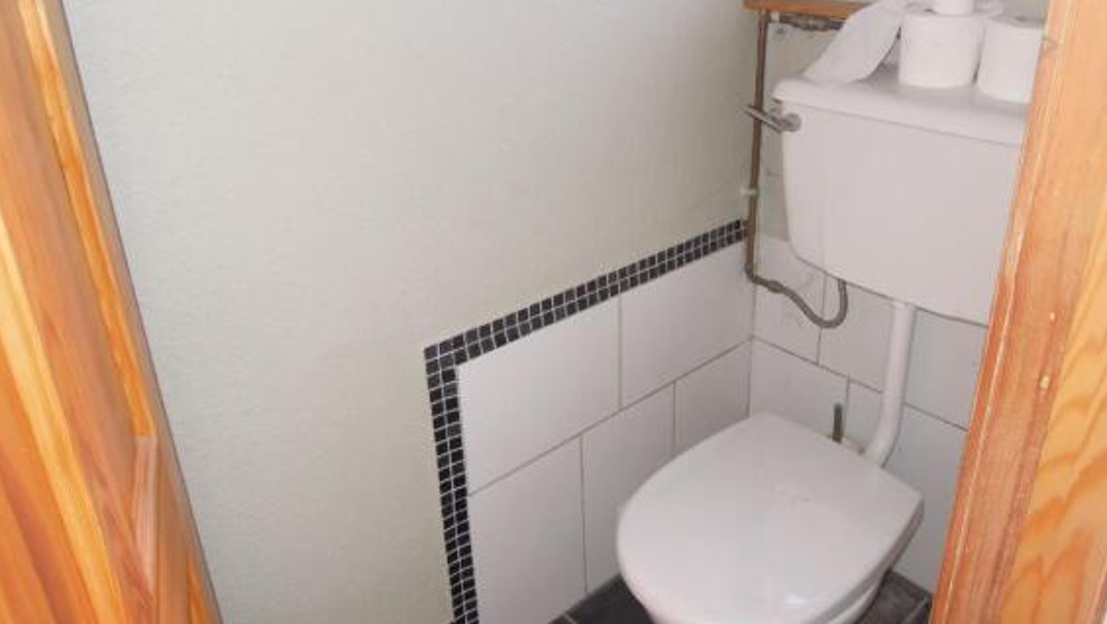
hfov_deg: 69.8
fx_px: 793
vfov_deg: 42.5
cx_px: 570
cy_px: 221
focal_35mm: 27
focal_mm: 4.3
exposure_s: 1/30
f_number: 2.8
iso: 200
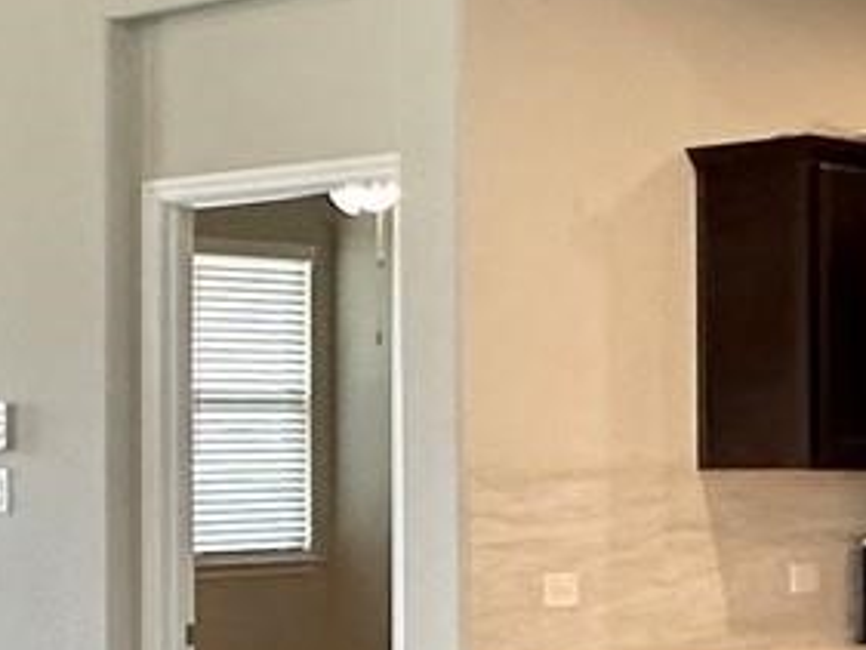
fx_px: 2553
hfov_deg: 18.6
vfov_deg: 14.5
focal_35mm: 102
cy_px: 444
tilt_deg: -0.1
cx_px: -68
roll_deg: -0.9
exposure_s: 1/60
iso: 160
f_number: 2.2
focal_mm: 2.22
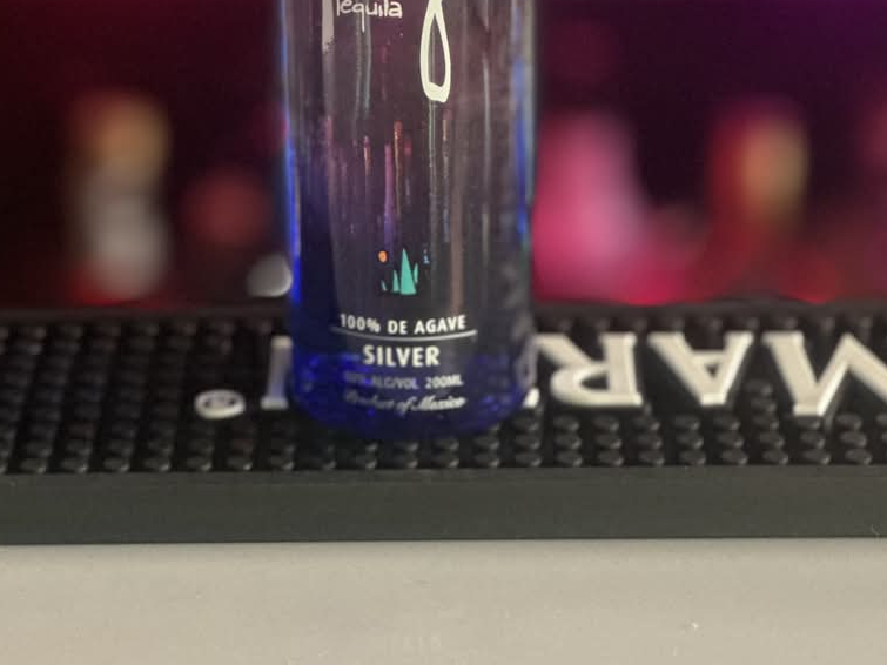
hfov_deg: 14.5
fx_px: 3484
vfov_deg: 10.7
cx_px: 370
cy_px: -93
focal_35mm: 136
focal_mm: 9
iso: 400
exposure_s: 1/15
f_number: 2.8
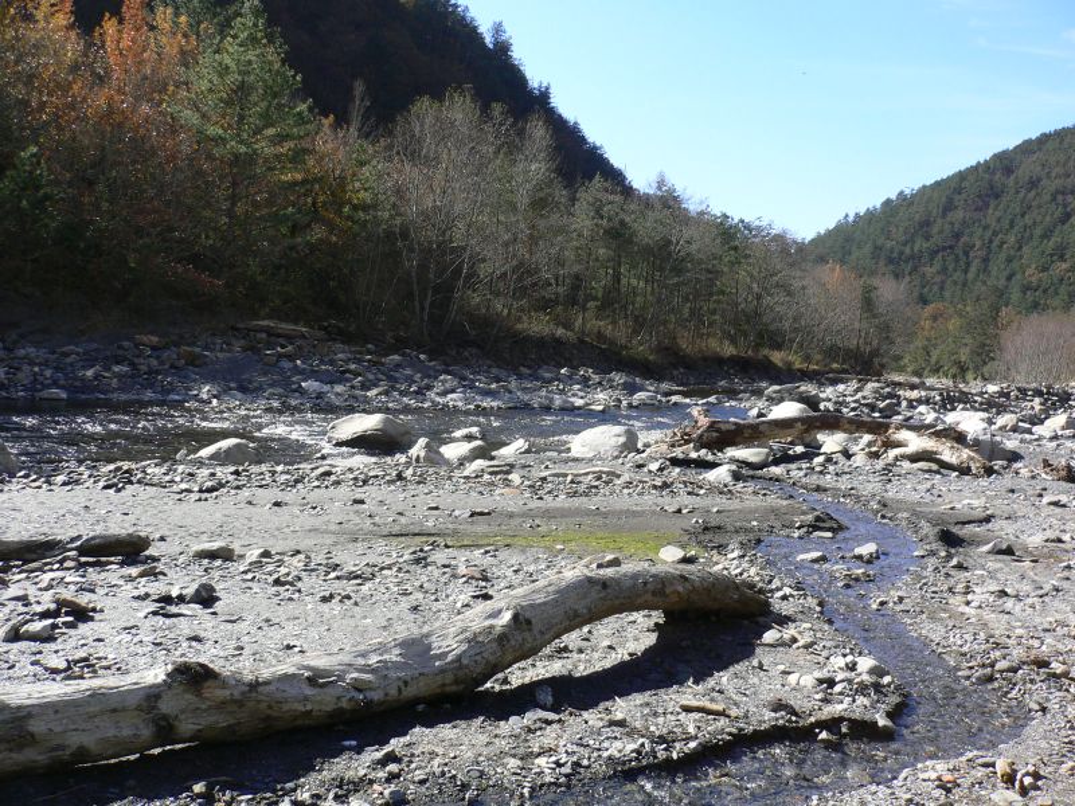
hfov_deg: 52.6
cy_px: 403
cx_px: 538
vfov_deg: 40.7
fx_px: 1087
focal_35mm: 35
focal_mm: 5.8
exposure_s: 1/160
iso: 80
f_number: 5.6
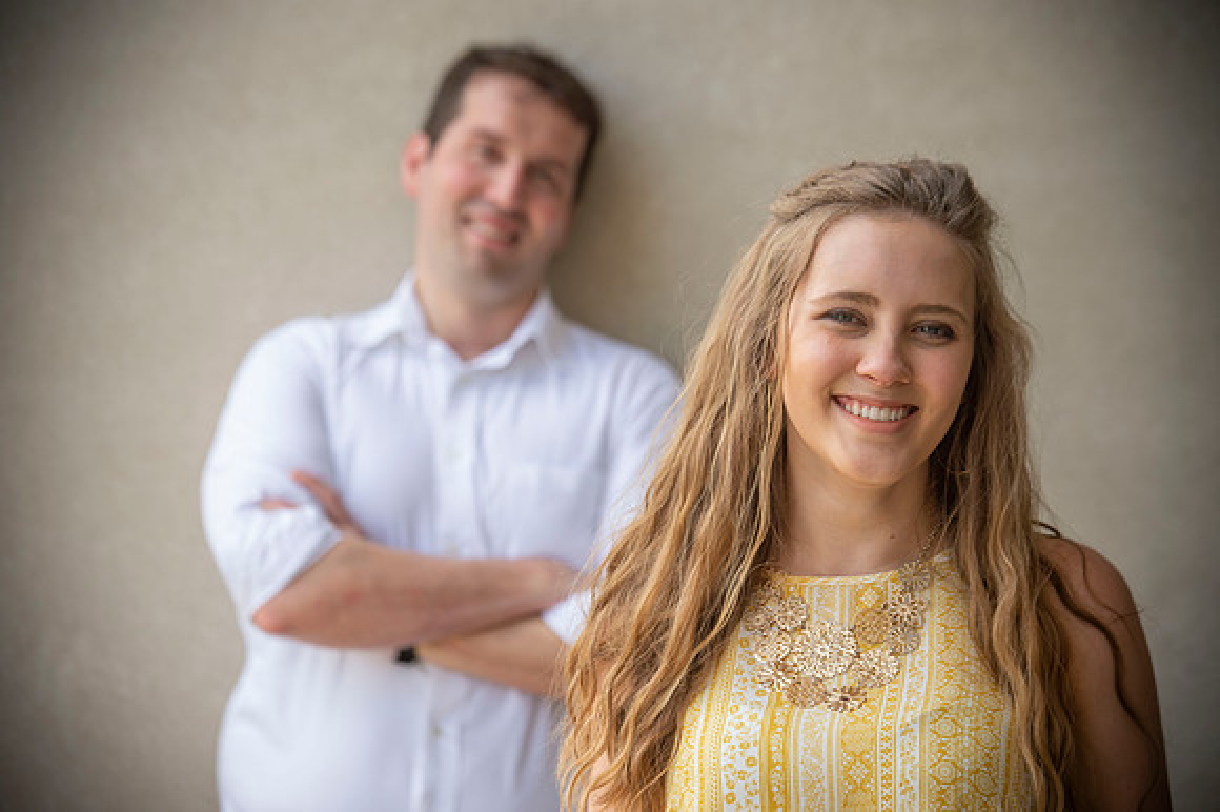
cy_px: 406
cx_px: 610
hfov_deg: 15.2
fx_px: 4572
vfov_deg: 10.1
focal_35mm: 135
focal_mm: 135
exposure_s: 1/250
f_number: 5.6
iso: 250
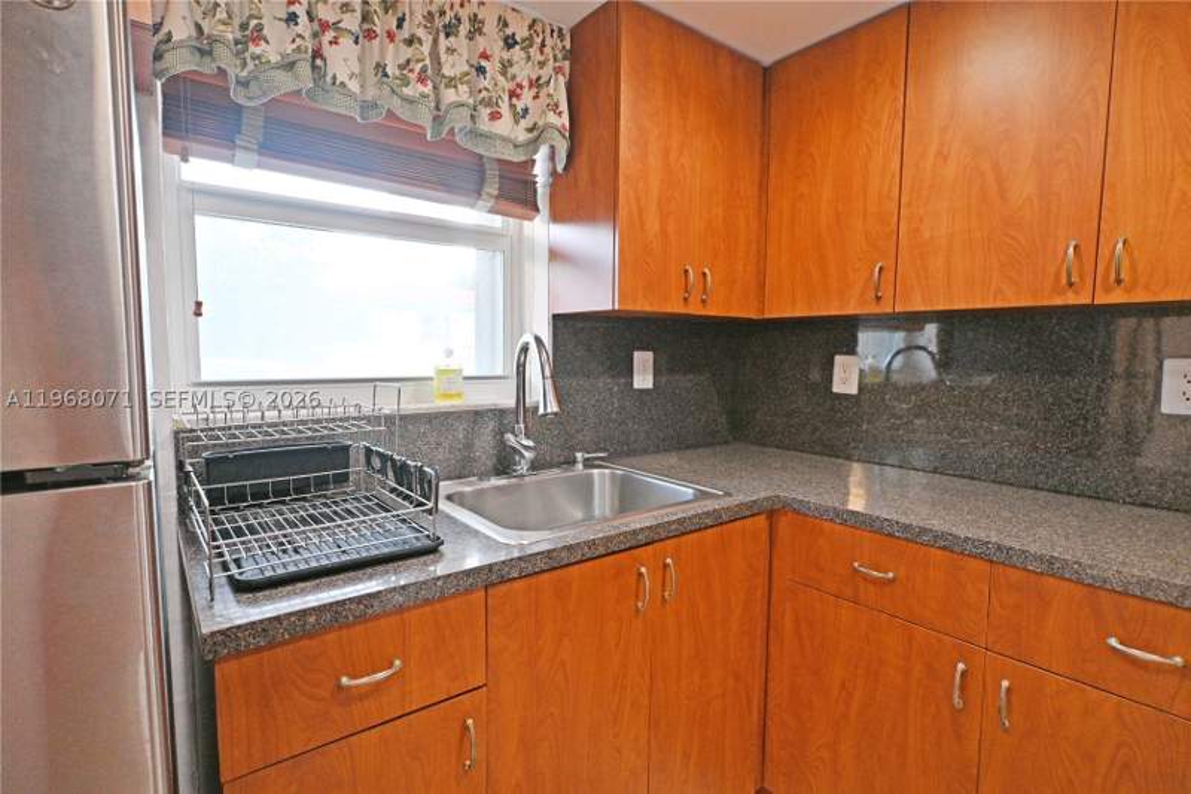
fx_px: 595
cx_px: 596
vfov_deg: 67.4
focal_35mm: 18
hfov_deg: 90.0
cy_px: 397
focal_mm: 12
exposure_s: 1/45
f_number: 4.8
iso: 800
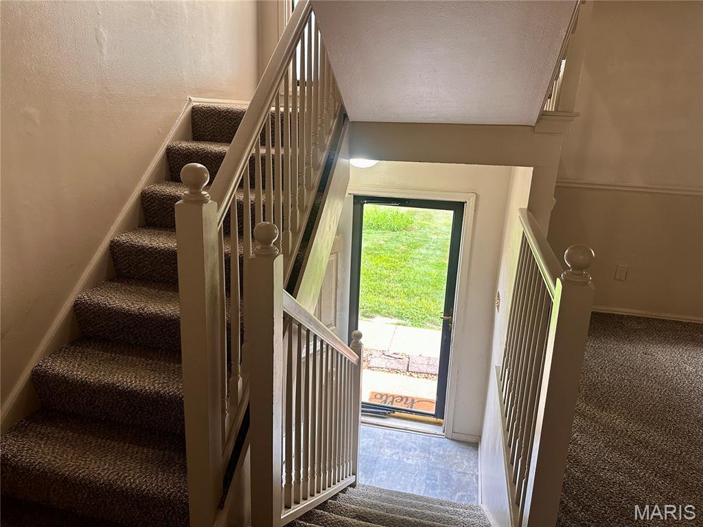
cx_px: 352
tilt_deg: -15.7
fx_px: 487
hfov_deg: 71.6
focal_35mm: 24
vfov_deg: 56.8
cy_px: 264
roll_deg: -2.8
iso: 250
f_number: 1.78
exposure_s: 1/60
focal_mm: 6.86
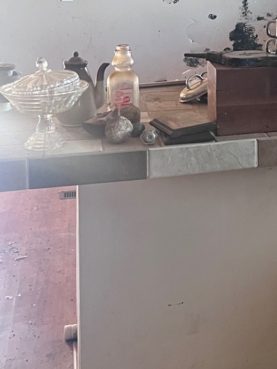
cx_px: 398
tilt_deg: -3.6
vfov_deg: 24.2
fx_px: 822
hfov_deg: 17.5
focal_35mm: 77
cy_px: -1
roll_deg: -0.6
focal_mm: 5.7
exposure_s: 1/65
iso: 125
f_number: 1.5
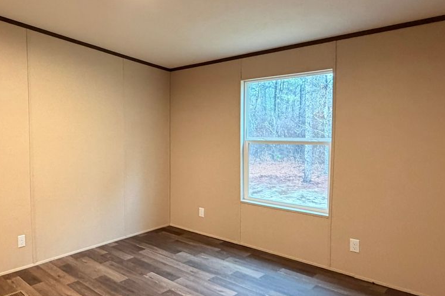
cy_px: 148
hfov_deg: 63.6
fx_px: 334
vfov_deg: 47.9
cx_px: 114
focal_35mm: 27
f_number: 2.2
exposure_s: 1/60
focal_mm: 2.22
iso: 500
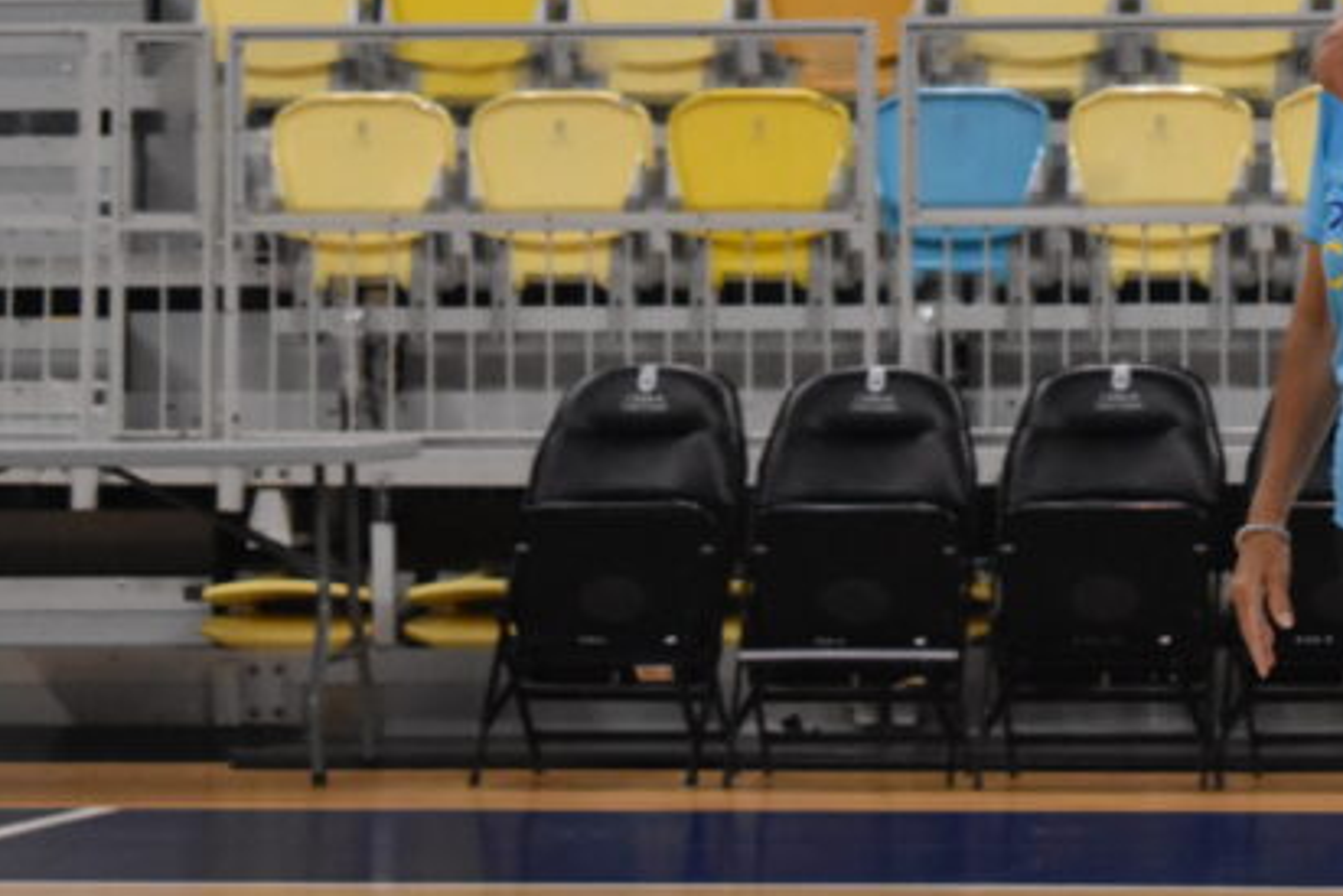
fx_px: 7659
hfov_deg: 10.0
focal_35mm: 205
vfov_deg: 6.7
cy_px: 54
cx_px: 1297
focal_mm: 55
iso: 3200
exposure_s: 1/320
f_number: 5.6
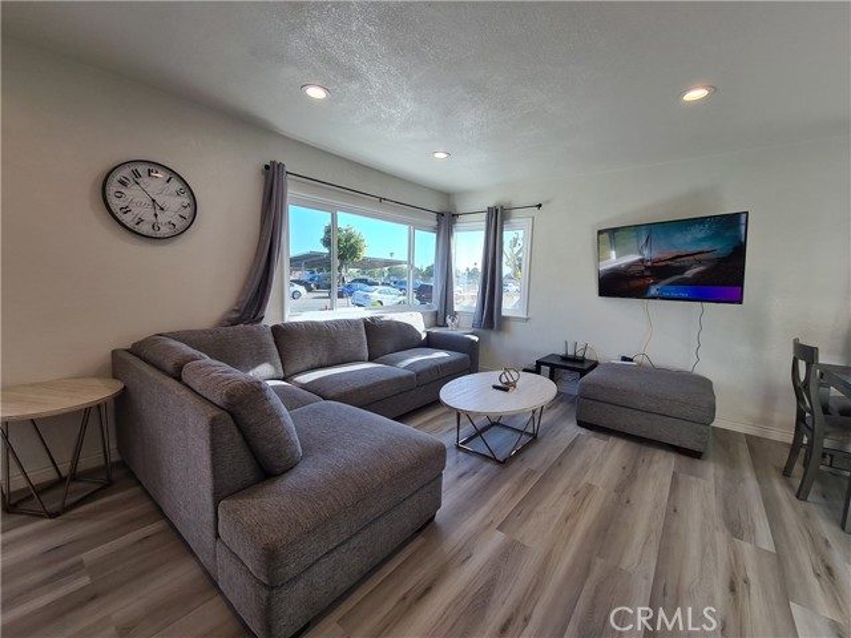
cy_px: 319
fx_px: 320
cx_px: 426
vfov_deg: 89.9
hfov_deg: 106.2
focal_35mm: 13
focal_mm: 2.2
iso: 50
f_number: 2.2
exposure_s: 1/150
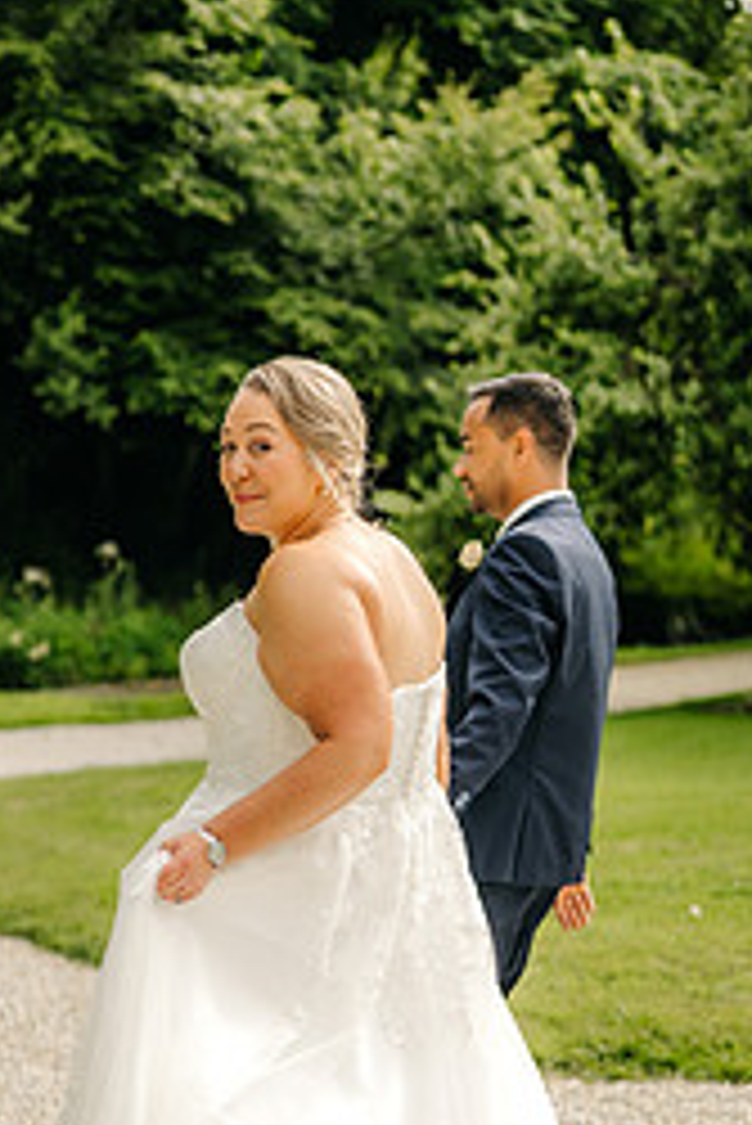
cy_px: 945
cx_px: 149
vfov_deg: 30.9
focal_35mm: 63
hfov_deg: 21.3
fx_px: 1971
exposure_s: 1/5000
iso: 100
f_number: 1.4
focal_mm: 35
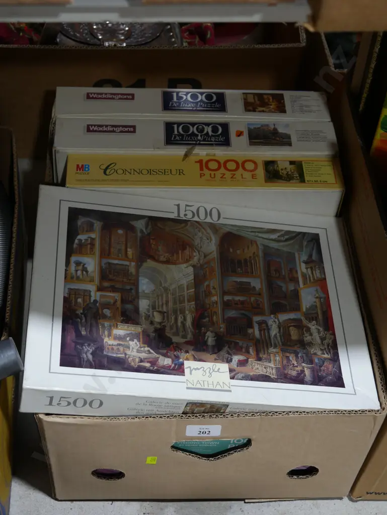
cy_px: 258
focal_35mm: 56
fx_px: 834
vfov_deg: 34.3
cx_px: 194
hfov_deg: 26.1
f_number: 5.3
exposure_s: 1/60
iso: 400
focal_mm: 28
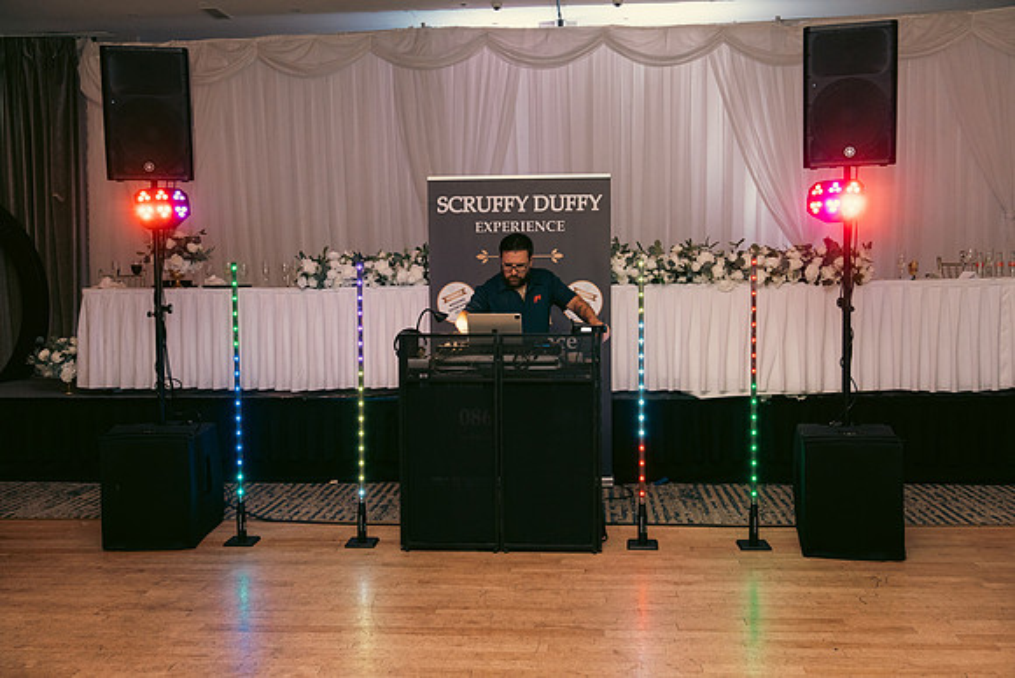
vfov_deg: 37.9
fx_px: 987
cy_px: 339
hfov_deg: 54.4
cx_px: 508
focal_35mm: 35
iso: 2500
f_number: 3.5
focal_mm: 35
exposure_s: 1/160
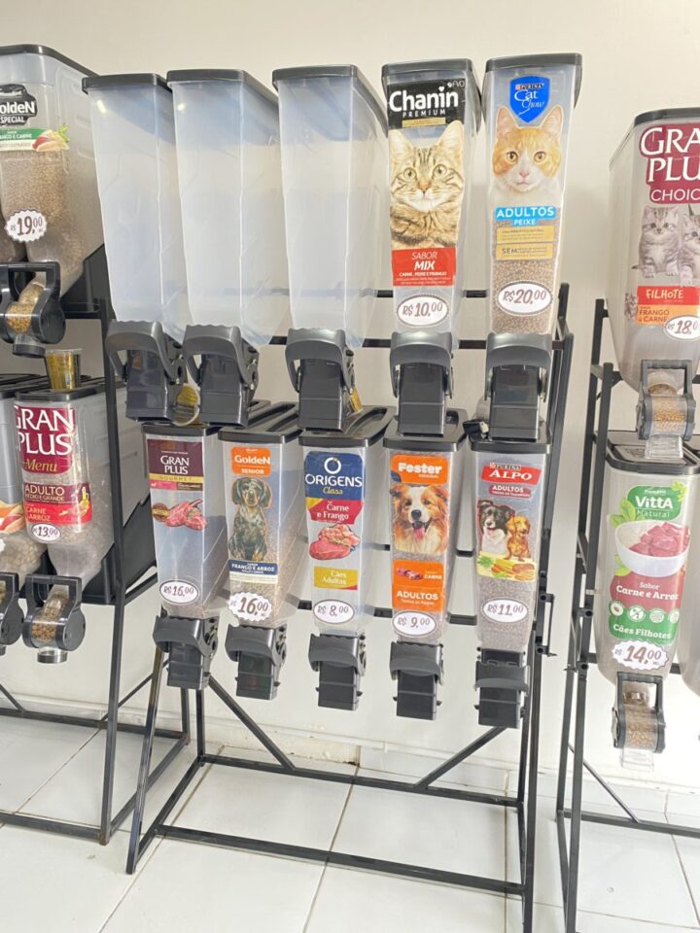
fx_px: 701
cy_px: 466
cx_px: 350
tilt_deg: -9.9
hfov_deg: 53.1
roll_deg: -0.8
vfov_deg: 67.3
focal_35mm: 26
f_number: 1.8
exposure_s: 1/60
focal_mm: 4.25
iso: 200
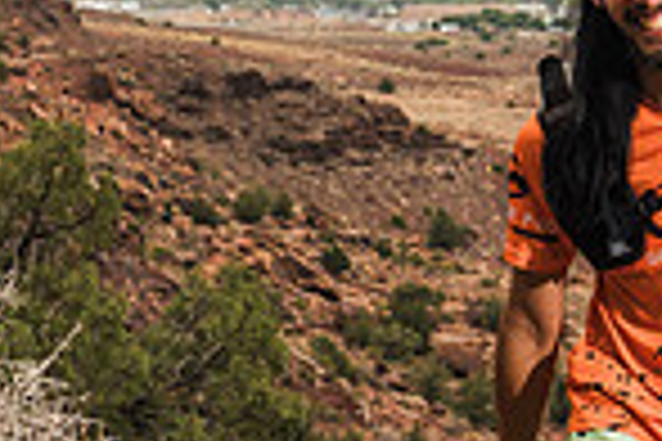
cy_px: 250
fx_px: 3181
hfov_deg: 11.9
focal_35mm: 173
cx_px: 383
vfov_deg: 7.9
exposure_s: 1/320
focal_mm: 42
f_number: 6.3
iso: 200
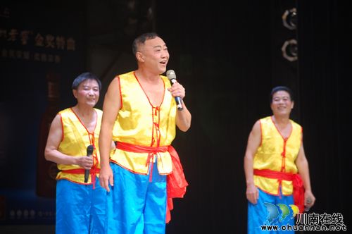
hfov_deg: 13.7
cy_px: 117
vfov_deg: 9.1
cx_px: 176
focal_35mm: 150
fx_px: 1465
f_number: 4.5
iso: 400
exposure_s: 1/40
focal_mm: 100
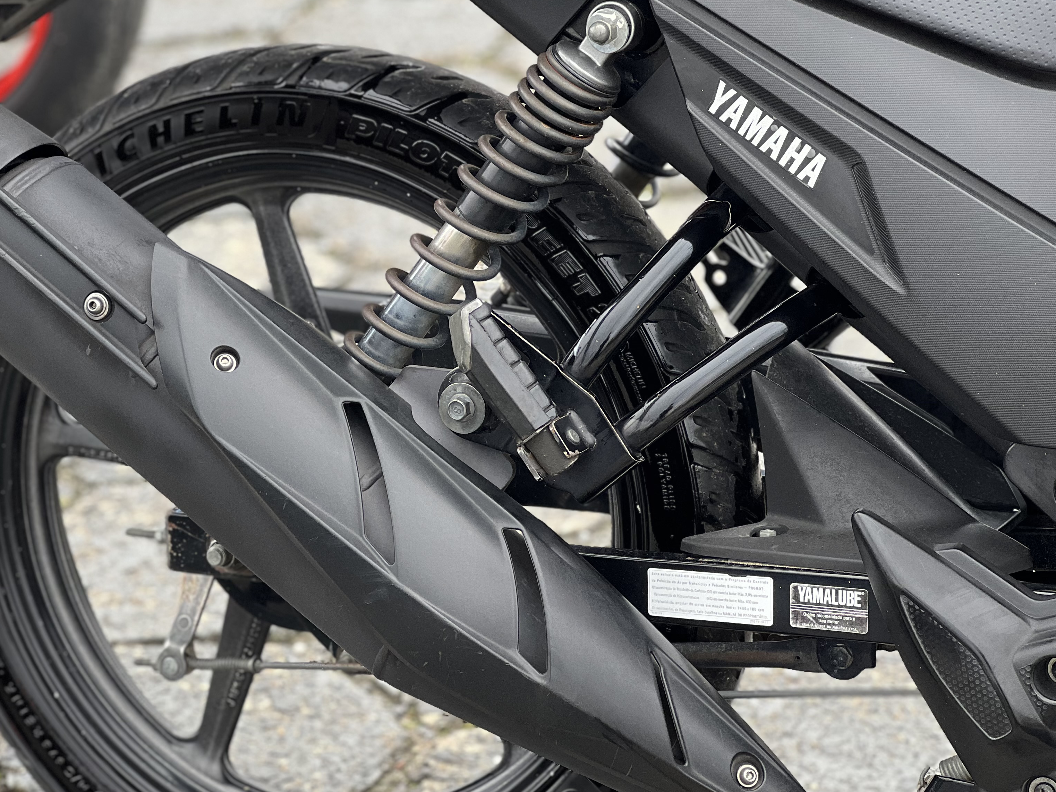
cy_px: 398
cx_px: 432
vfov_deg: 14.5
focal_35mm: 102
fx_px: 3112
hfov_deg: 19.2
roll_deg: +2.8
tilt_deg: -24.4
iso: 32
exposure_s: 1/121
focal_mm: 9
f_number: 2.8
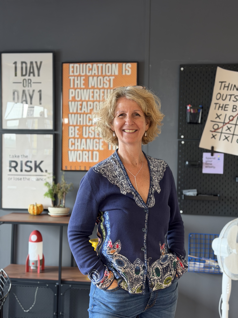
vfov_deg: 39.7
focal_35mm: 48
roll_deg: -0.7
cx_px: 119
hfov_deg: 30.3
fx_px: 440
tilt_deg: -1.6
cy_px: 159
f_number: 1.78
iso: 80
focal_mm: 6.76
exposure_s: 1/50
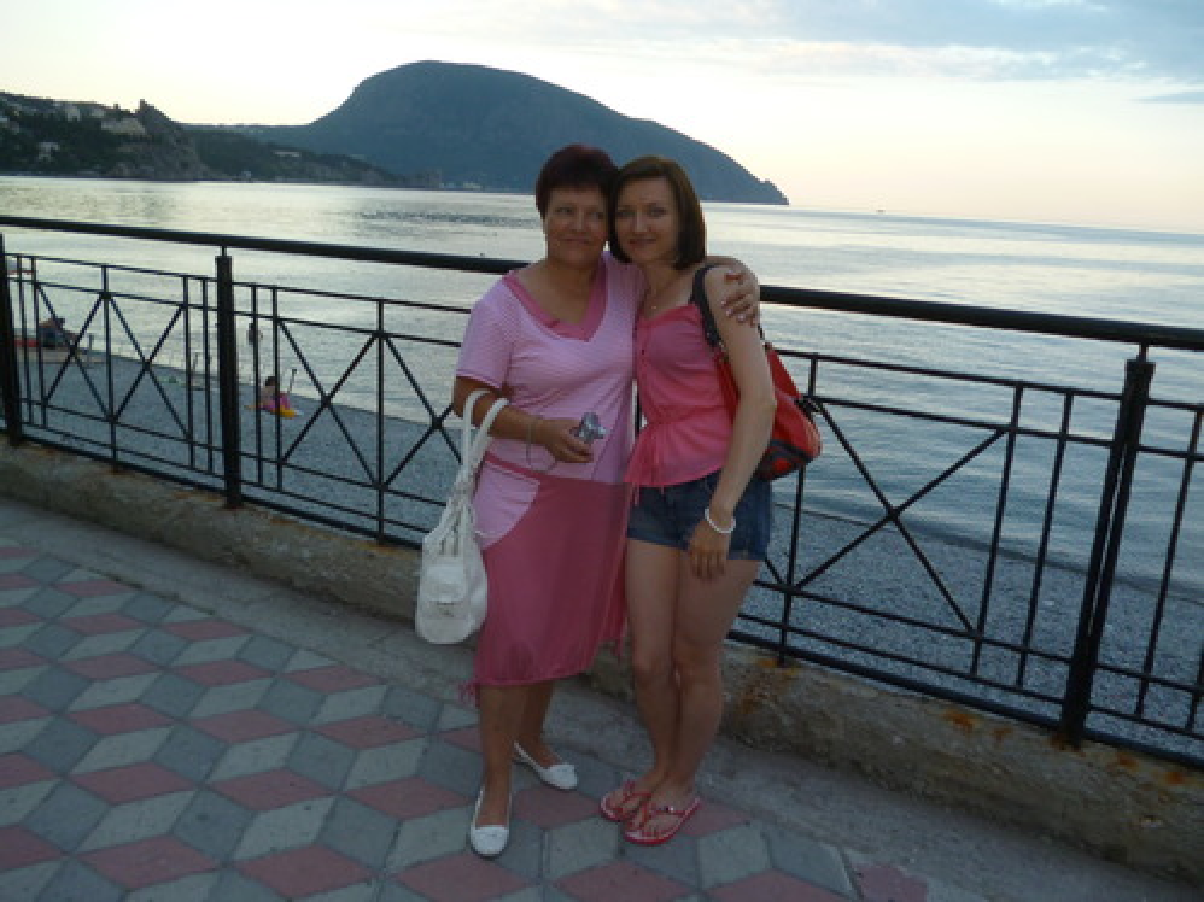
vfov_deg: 49.7
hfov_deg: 63.5
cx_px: 602
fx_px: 974
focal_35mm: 28
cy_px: 451
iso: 100
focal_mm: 5
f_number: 3.1
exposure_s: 1/80
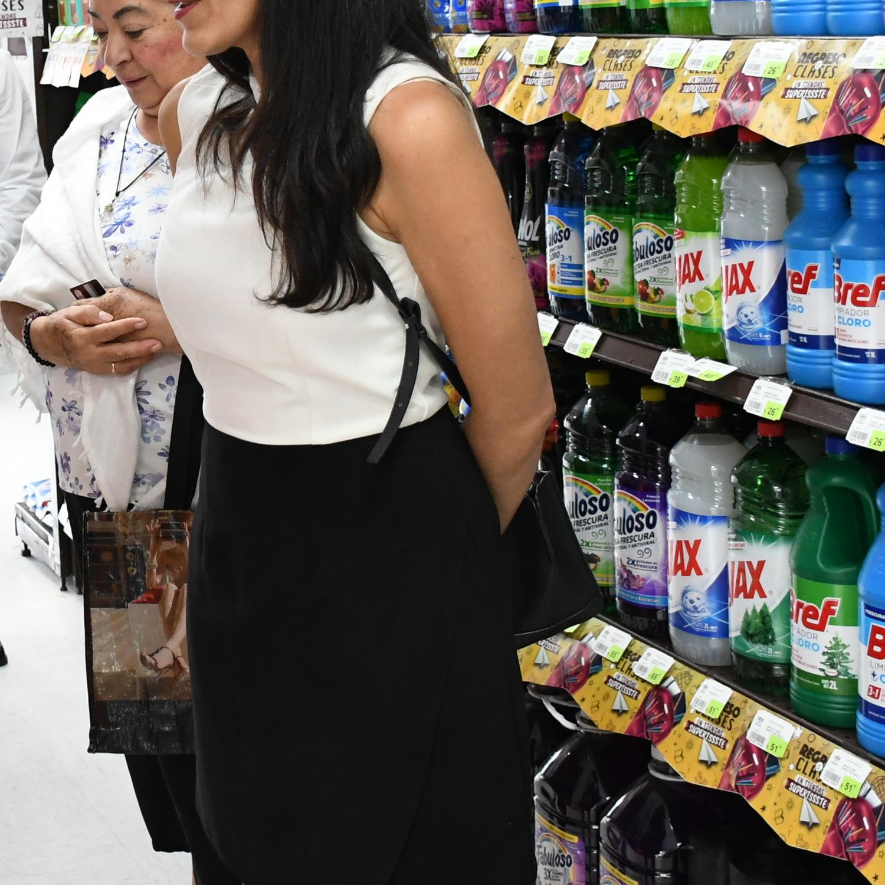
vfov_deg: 24.1
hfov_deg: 23.7
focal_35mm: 71
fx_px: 2054
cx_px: 104
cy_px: 246
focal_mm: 20
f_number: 3.5
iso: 2000
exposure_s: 1/125
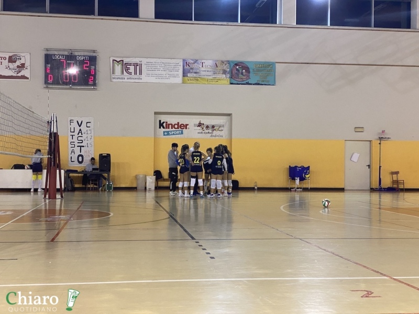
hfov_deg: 36.8
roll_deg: -0.7
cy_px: 157
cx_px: 210
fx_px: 629
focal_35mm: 52
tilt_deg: -0.1
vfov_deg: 28.0
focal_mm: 6
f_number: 2
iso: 125
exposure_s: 1/100
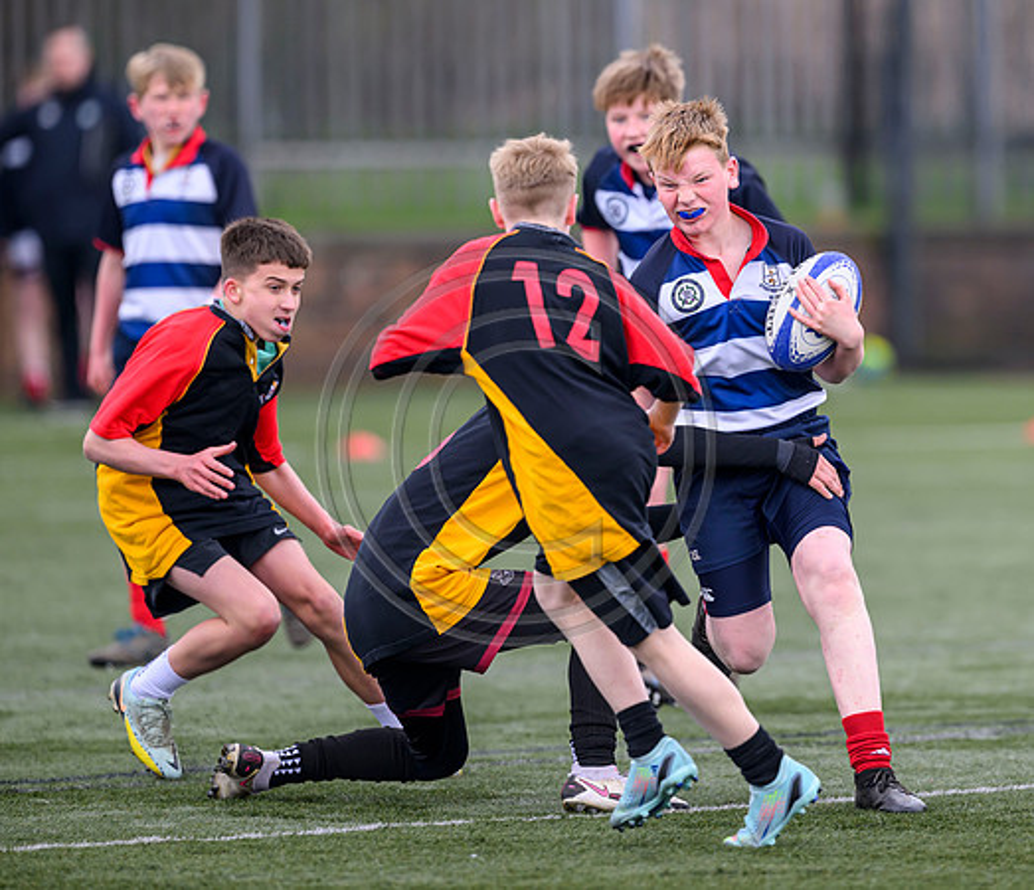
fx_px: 16483
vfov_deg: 3.1
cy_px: 395
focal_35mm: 523
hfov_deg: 3.6
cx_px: 728
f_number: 3.5
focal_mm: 400
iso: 640
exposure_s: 1/2000
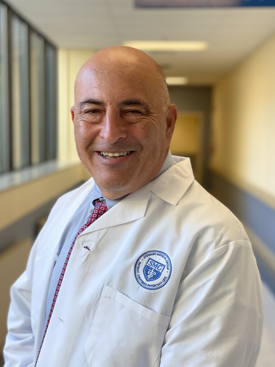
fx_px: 583
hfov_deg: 26.6
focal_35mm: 55
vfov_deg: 34.9
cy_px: 181
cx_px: 144
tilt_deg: -3.4
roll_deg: -0.8
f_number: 2
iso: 125
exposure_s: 1/122
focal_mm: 6
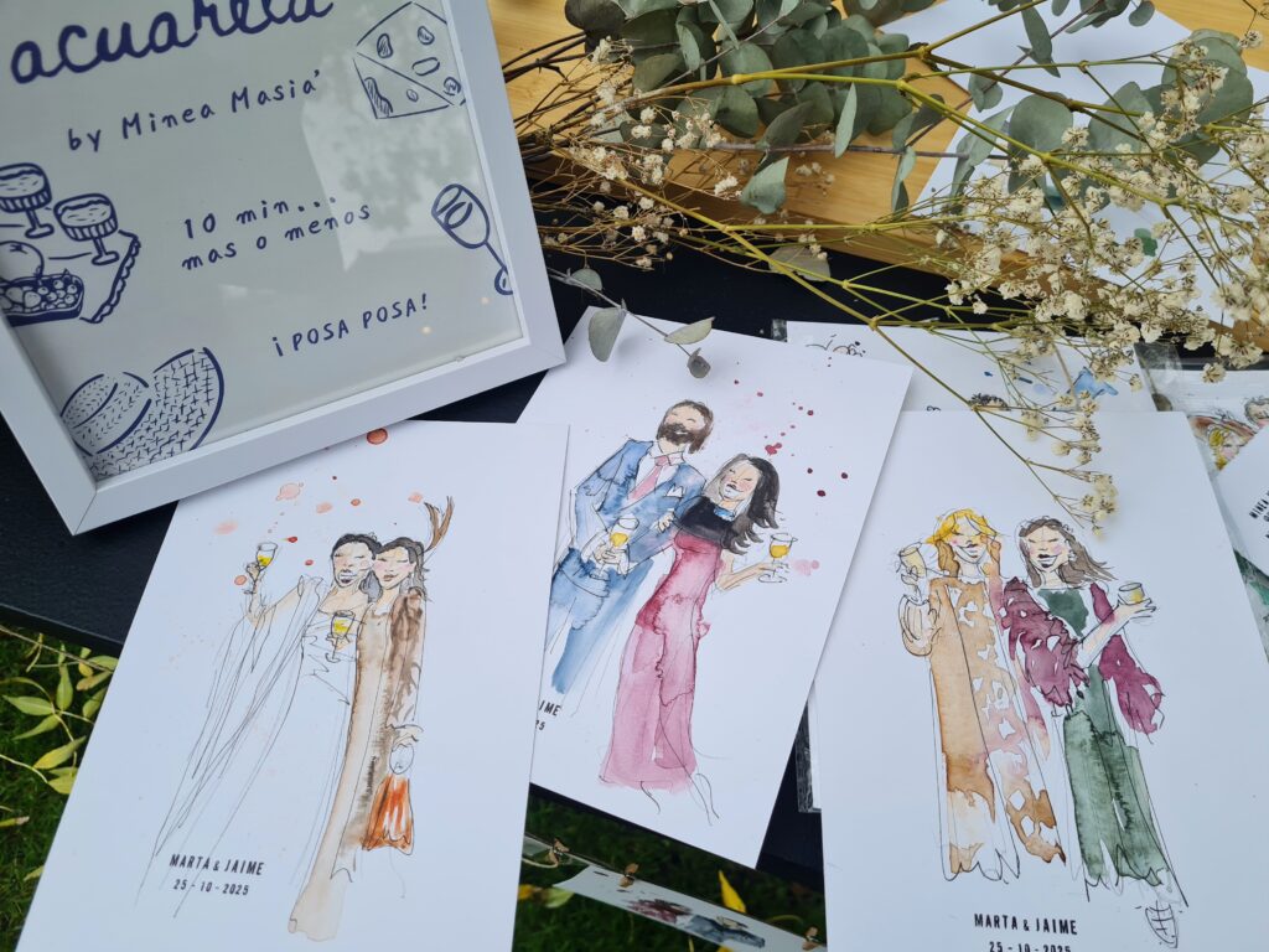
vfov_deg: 53.1
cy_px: 476
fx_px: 953
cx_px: 634
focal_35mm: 26
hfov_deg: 67.3
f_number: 1.8
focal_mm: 5.4
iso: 50
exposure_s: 1/190
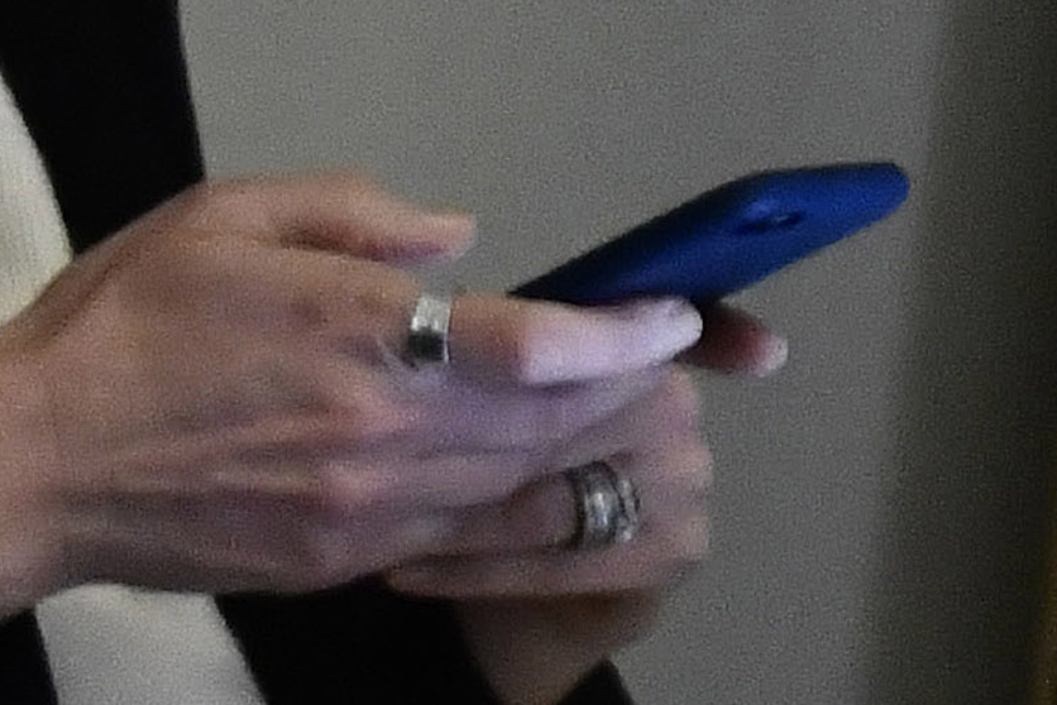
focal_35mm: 699
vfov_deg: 2.0
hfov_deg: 2.9
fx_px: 20529
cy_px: 440
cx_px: -1109
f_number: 4
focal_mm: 70
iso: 2500
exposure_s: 1/60
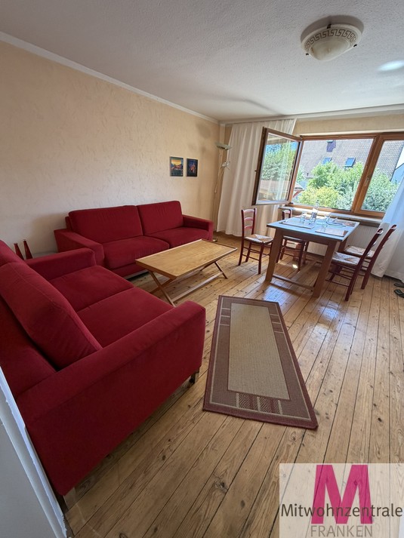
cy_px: 269
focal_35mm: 14
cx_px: 202
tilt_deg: -21.6
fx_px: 218
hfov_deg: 85.7
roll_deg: -3.1
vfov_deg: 102.1
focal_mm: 2.22
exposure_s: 1/121
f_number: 2.2
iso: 200
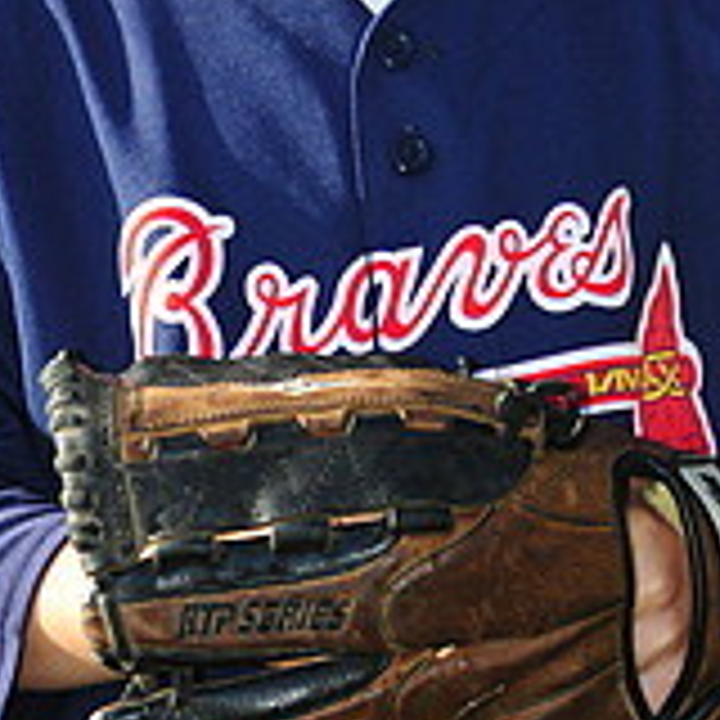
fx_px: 14472
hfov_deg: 2.8
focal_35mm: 615
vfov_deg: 2.8
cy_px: -212
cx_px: 477
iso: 200
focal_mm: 200
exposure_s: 1/640
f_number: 4
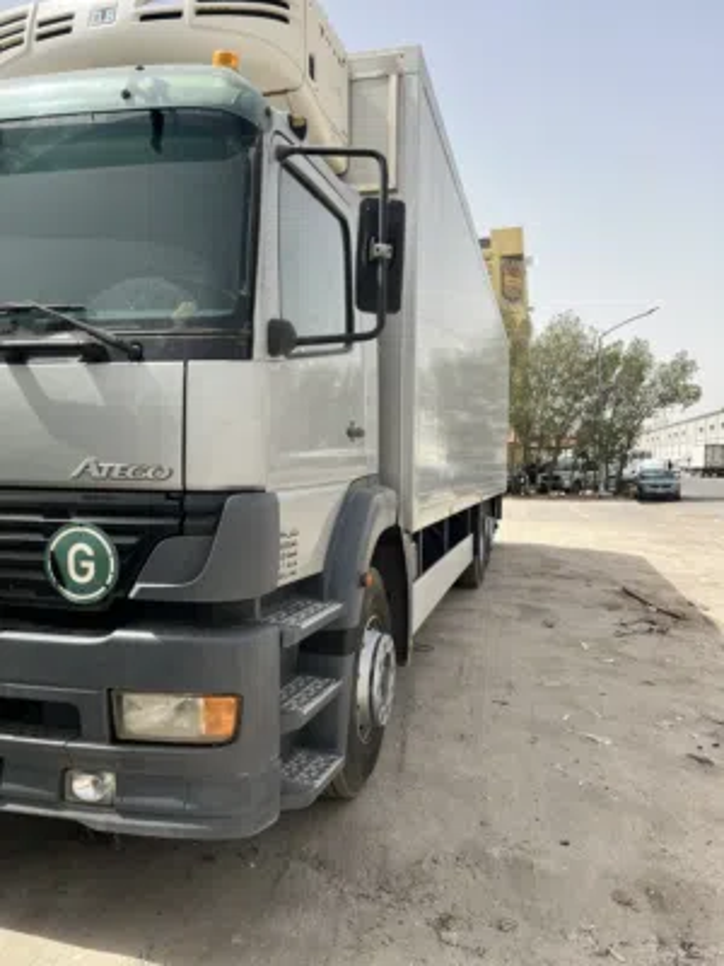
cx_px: 362
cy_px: 483
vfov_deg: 67.3
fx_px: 725
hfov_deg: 53.1
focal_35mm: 26
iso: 50
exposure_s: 1/3077
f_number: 1.5
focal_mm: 5.7
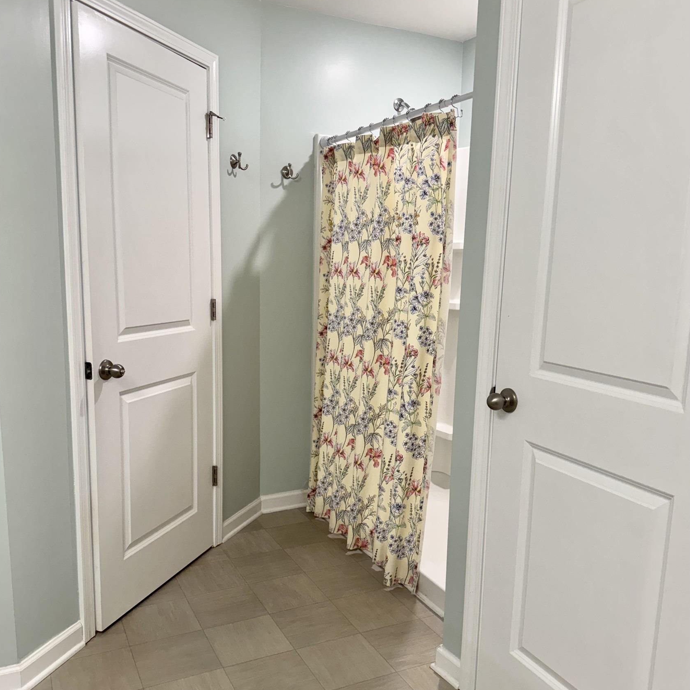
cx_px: 342
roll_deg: -2.0
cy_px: 368
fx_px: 654
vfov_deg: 55.6
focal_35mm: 29
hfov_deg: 55.6
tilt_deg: -9.4
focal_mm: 6.76
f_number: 1.78
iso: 200
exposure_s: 1/120
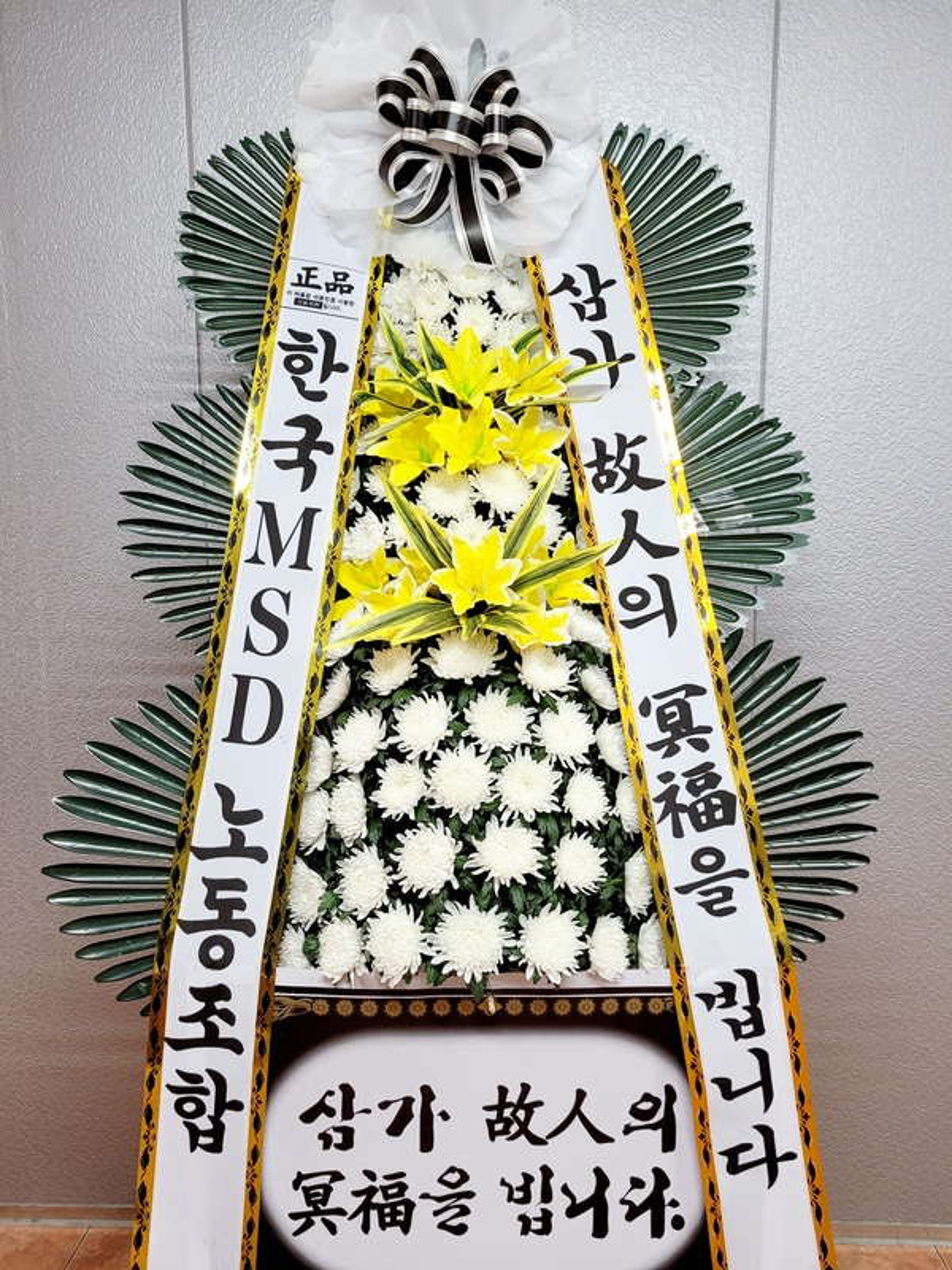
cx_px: 476
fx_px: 953
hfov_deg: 53.1
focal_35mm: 26
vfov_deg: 67.3
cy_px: 635
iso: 200
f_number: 1.8
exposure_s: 1/120
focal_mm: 5.4
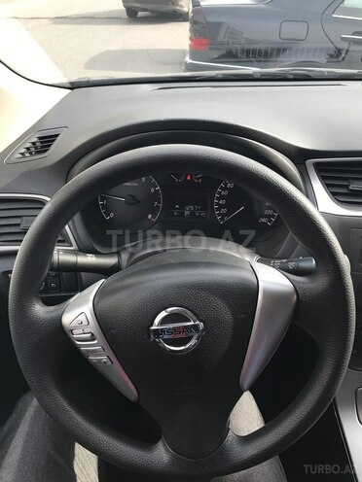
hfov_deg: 49.7
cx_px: 181
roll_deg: +1.2
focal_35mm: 28
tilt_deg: -36.3
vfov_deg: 63.4
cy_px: 241
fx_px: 390
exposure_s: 1/280
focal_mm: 3.99
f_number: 1.8
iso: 20
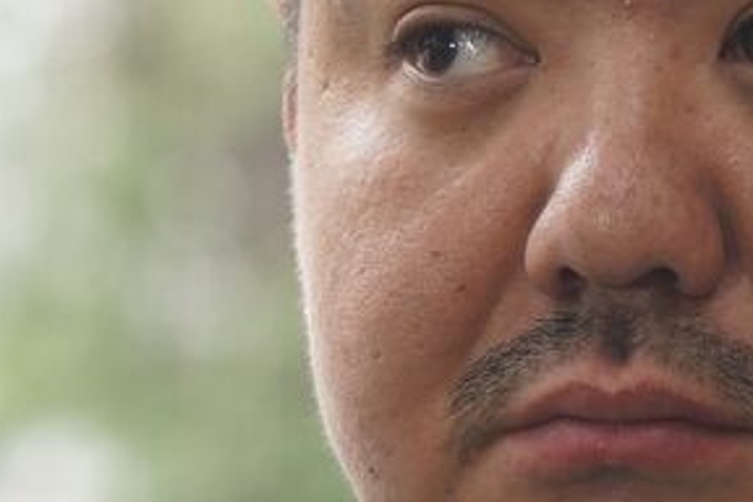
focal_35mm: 525
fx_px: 10980
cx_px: 465
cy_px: 335
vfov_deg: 2.6
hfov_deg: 3.9
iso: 1600
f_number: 5
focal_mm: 126
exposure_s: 1/200
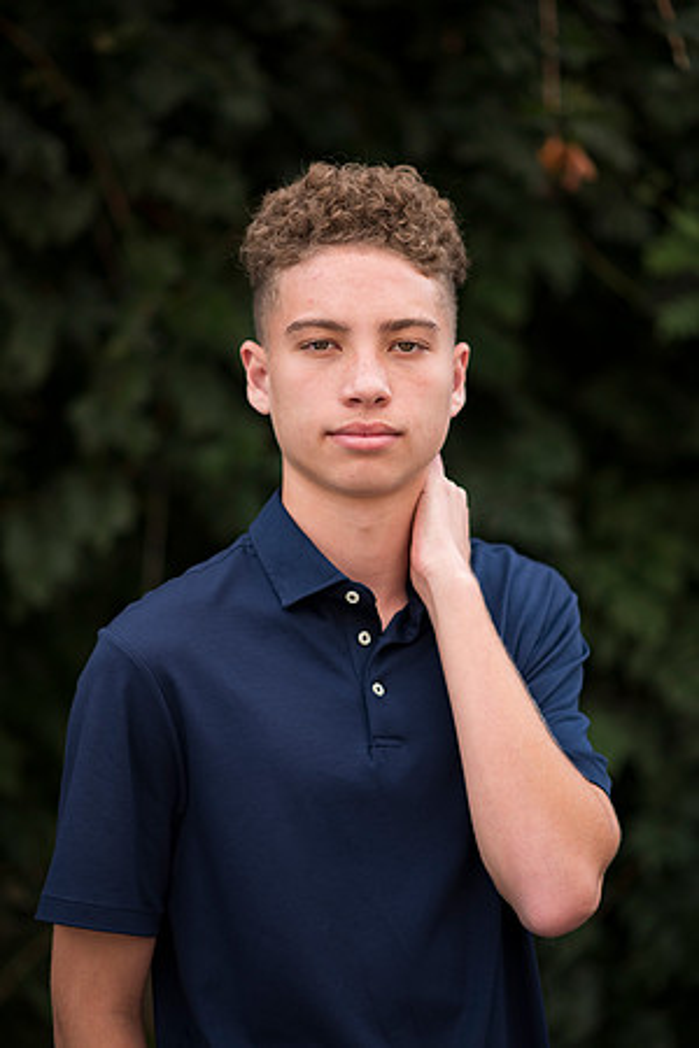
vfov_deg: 23.9
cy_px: 524
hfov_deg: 16.1
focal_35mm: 85
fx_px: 2475
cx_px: 350
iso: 100
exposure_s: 1/640
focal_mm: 85
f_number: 2
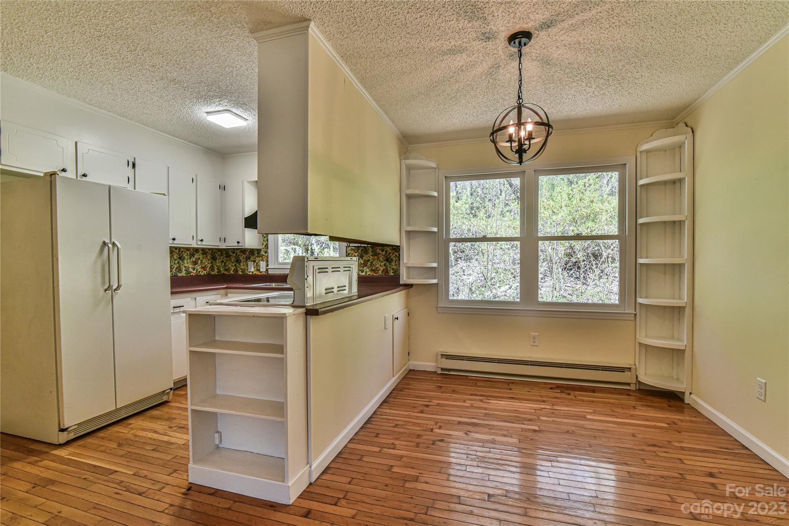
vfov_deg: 73.8
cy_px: 263
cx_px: 394
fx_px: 351
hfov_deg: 96.7
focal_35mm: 16
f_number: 9
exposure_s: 1/320
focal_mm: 16
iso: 1600
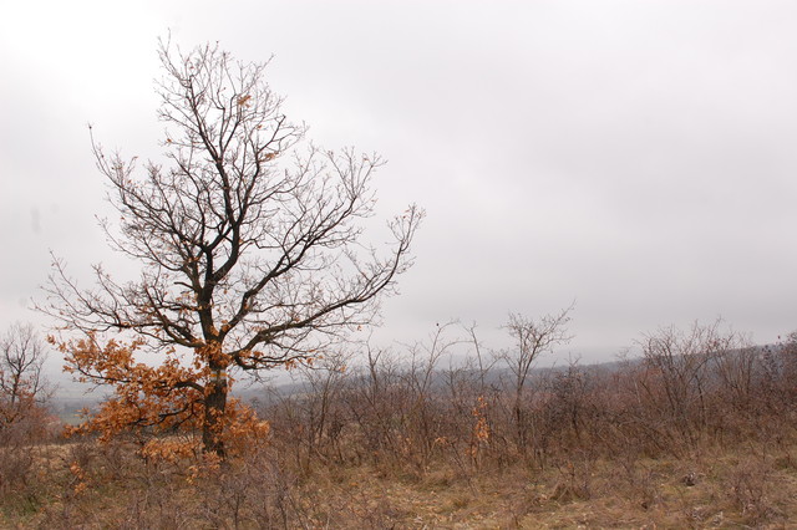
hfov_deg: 53.2
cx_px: 398
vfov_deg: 36.8
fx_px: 797
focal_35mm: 36
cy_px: 265
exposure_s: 1/250
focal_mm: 24
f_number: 8
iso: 400
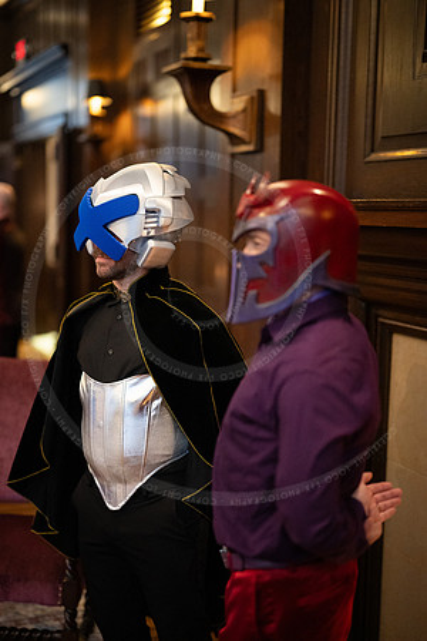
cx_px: 214
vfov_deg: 39.6
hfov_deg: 27.0
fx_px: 890
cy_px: 320
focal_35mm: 50
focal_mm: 50
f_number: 1.2
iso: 3200
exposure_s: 1/160
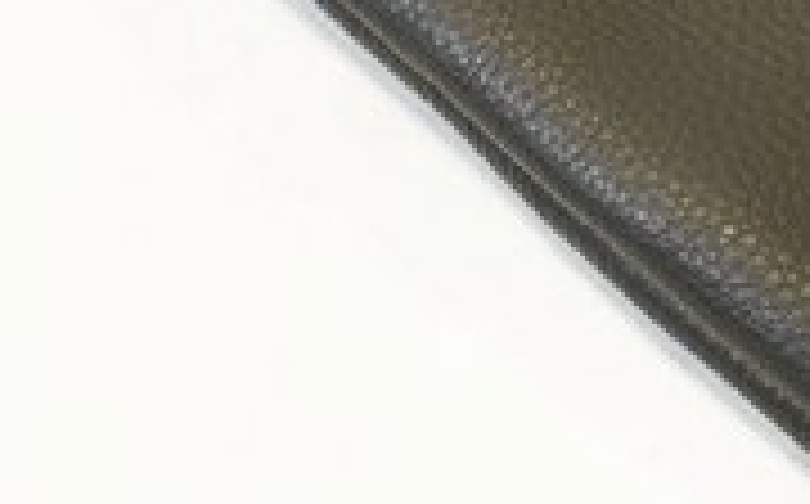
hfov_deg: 19.2
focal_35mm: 98
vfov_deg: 12.5
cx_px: 1125
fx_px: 2161
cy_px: -315
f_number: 2.4
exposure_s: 1/167
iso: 50
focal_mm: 4.3
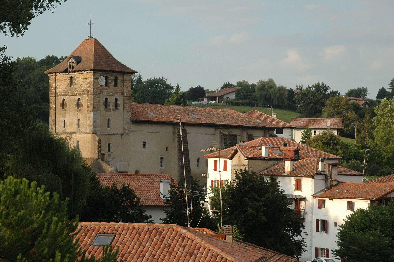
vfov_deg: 11.7
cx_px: 197
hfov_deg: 17.5
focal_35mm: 117
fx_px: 1279
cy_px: 131
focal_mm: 78
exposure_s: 1/200
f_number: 7.1
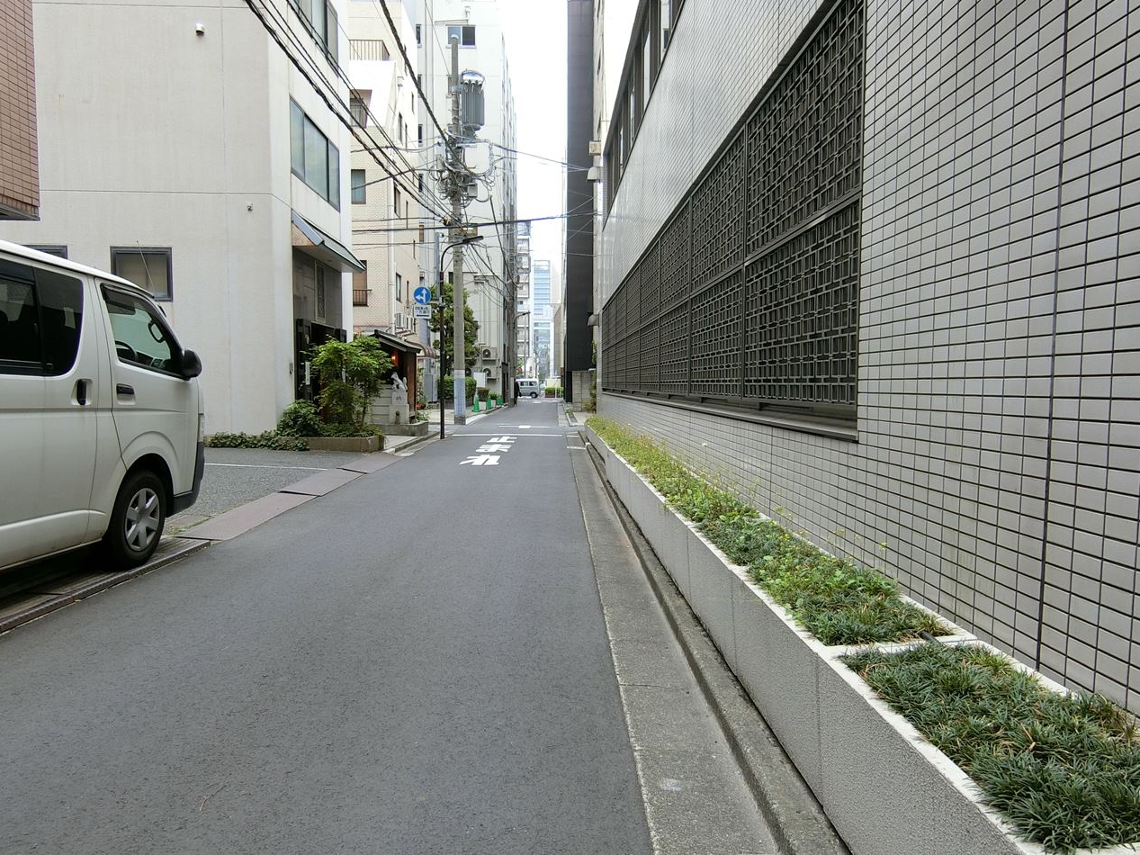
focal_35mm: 24
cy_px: 462
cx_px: 584
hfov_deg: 71.6
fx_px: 790
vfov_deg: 56.7
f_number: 2.7
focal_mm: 4.06
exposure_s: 1/160
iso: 80
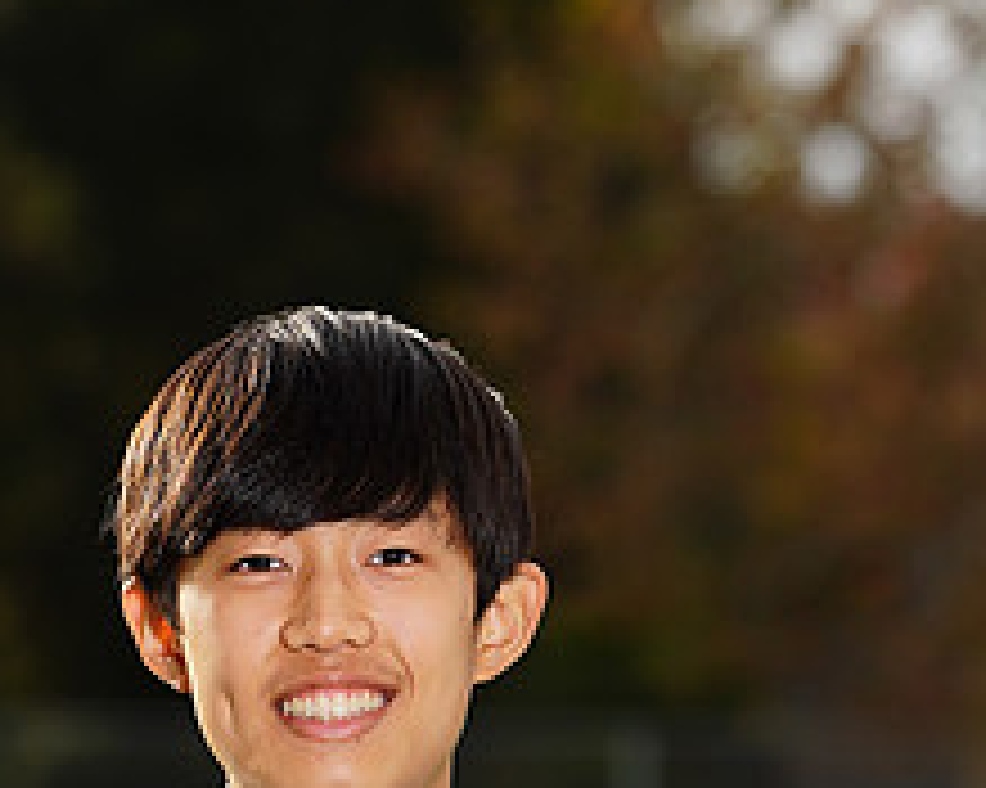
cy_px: 955
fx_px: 14701
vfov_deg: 3.1
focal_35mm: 504
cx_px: 284
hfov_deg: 3.8
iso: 100
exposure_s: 1/200
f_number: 7.1
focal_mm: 203
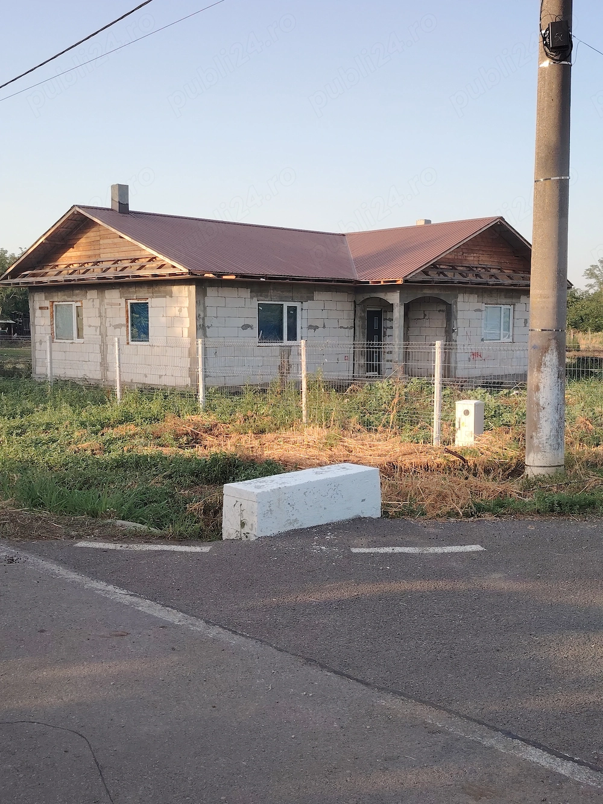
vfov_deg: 50.1
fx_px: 860
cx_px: 302
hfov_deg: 38.7
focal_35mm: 37
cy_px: 402
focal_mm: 5.25
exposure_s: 1/241
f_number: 1.75
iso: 100
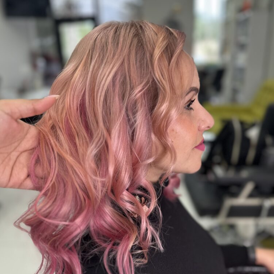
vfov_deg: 55.3
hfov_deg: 55.6
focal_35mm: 29
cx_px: 134
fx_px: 260
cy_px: 163
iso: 125
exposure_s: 1/120
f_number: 1.78
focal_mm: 6.86
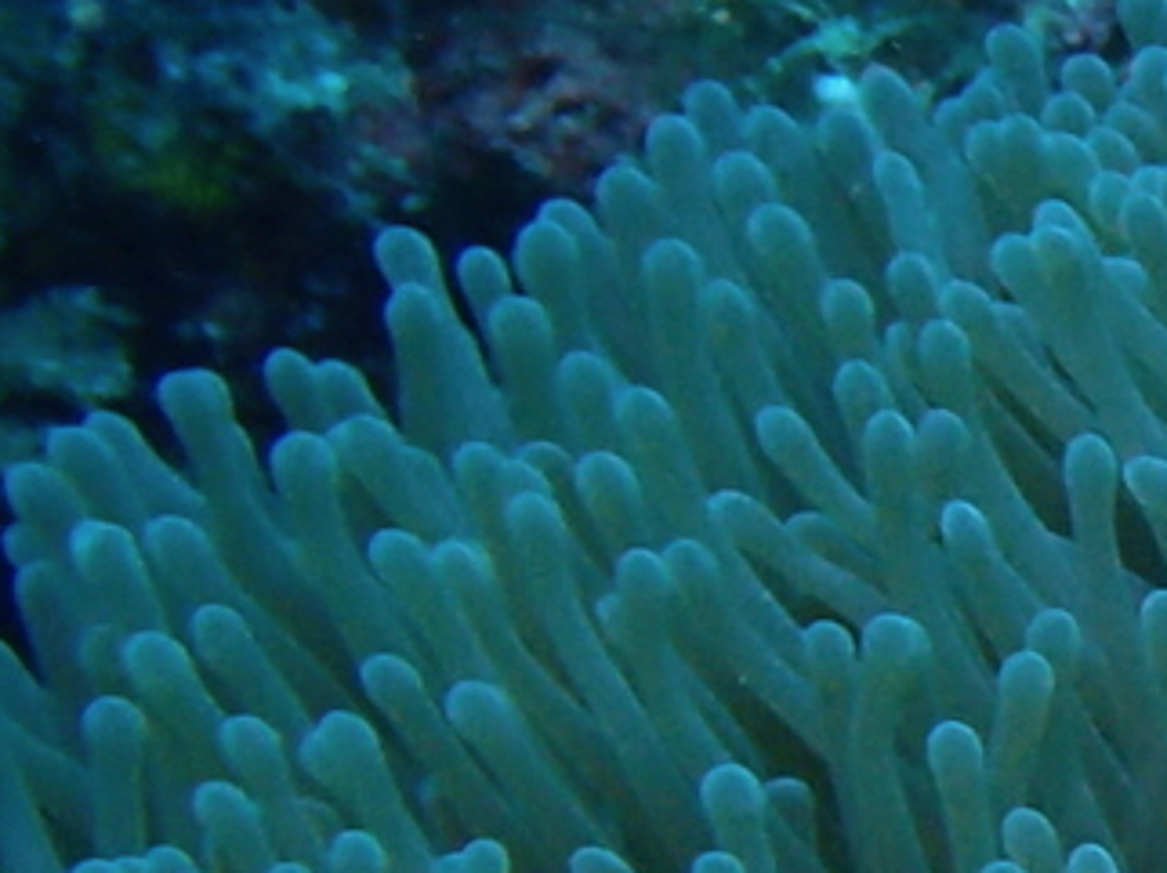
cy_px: 1011
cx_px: 2251
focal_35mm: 189
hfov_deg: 9.8
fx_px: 6367
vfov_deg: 7.8
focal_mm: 6.86
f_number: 3.5
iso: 200
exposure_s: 1/160
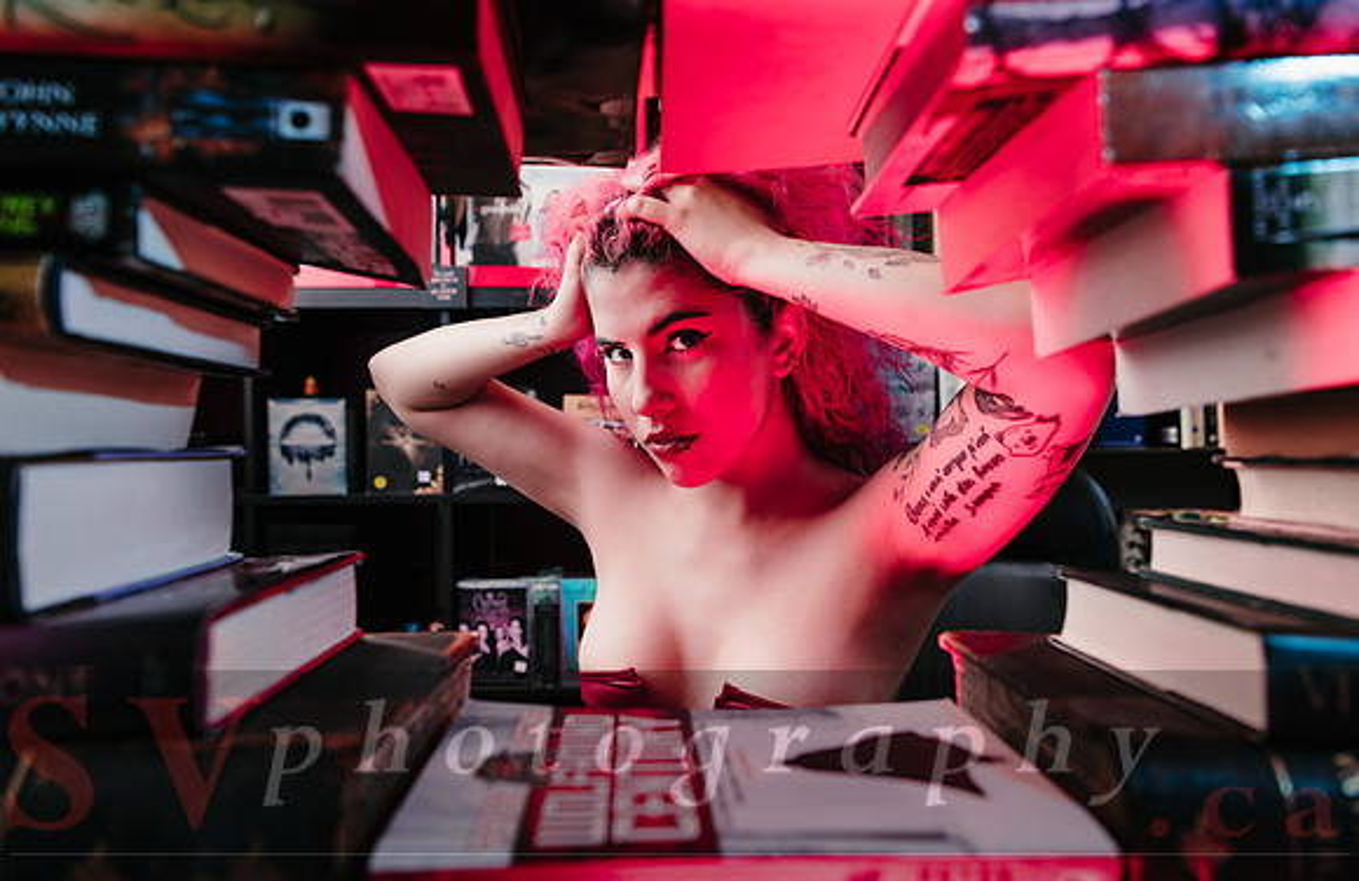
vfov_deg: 51.8
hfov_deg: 73.7
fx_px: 906
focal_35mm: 24
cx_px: 680
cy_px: 440
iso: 64
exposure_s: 1/60
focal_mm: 24
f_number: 4
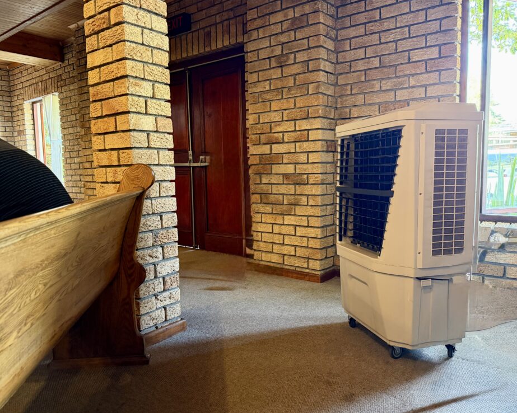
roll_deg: +1.0
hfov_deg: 66.0
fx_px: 398
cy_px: 205
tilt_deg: -6.2
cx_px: 250
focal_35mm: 26
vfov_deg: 54.9
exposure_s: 1/50
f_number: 1.78
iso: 640
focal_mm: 6.76
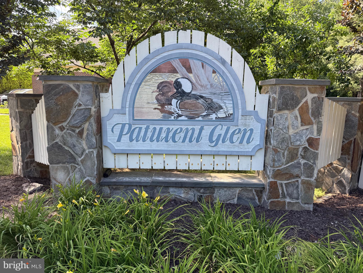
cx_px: 182
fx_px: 252
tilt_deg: -9.2
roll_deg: -0.6
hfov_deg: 71.6
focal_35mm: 24
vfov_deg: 56.8
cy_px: 136
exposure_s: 1/401
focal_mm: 6.76
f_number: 1.78
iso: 80
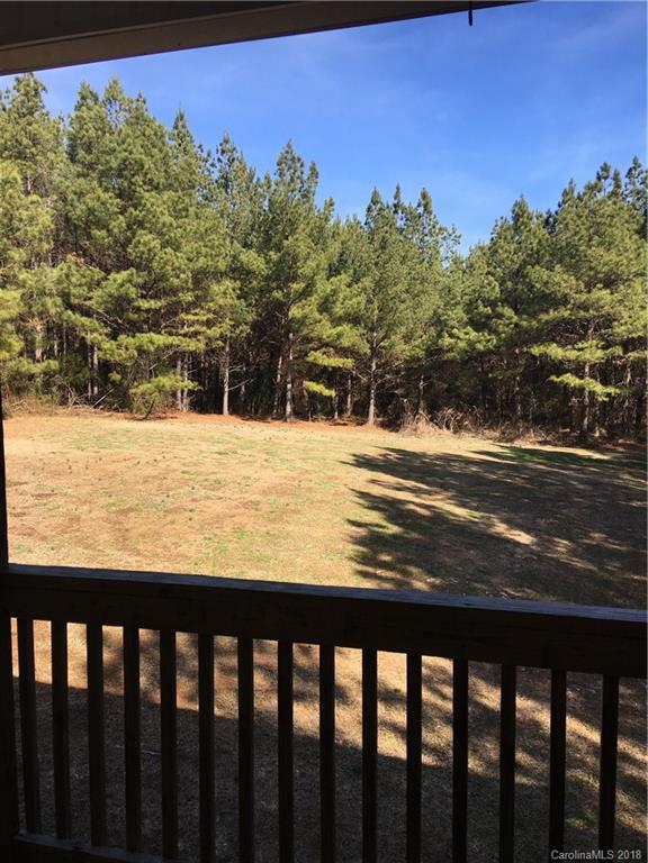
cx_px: 324
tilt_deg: -5.2
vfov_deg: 61.7
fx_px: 724
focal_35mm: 29
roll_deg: -0.9
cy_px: 432
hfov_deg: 48.2
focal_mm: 4.15
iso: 25
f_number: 2.2
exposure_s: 1/884
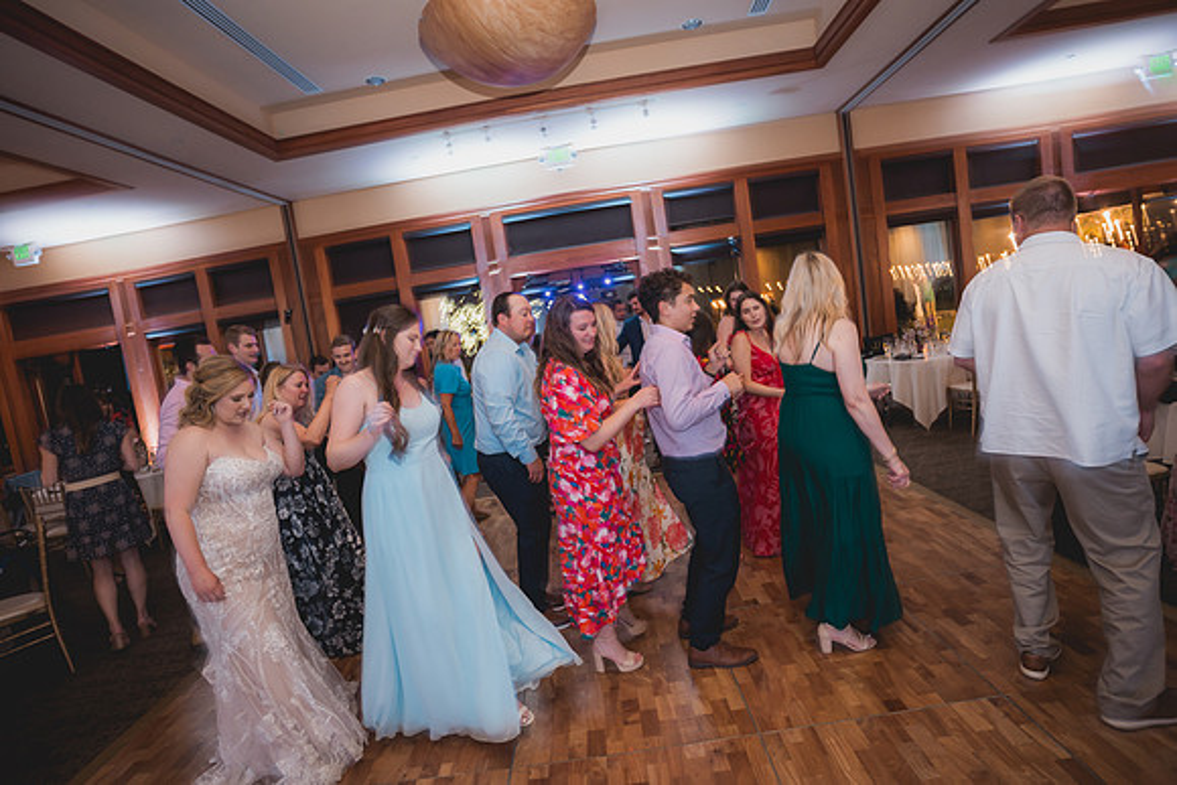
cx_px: 588
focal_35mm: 17
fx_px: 556
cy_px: 392
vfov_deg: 70.5
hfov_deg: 93.3
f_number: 2.8
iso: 1000
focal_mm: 17
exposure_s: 1/13
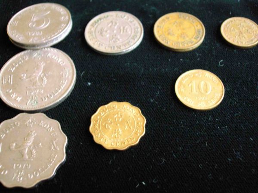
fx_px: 343
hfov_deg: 41.3
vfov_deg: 31.5
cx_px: 129
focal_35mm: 46
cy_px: 96
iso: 149
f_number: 3.2
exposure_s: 1/5
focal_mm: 7.7
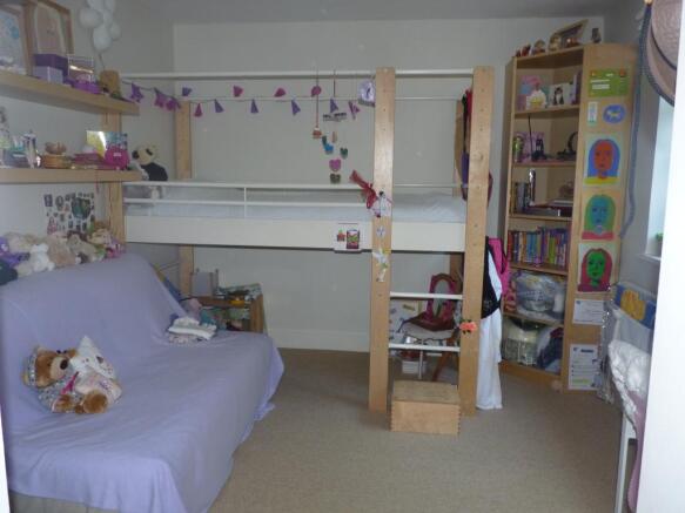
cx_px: 342
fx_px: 534
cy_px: 256
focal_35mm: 27
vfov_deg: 51.3
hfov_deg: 65.3
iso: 160
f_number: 2.8
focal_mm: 4.8
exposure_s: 1/30
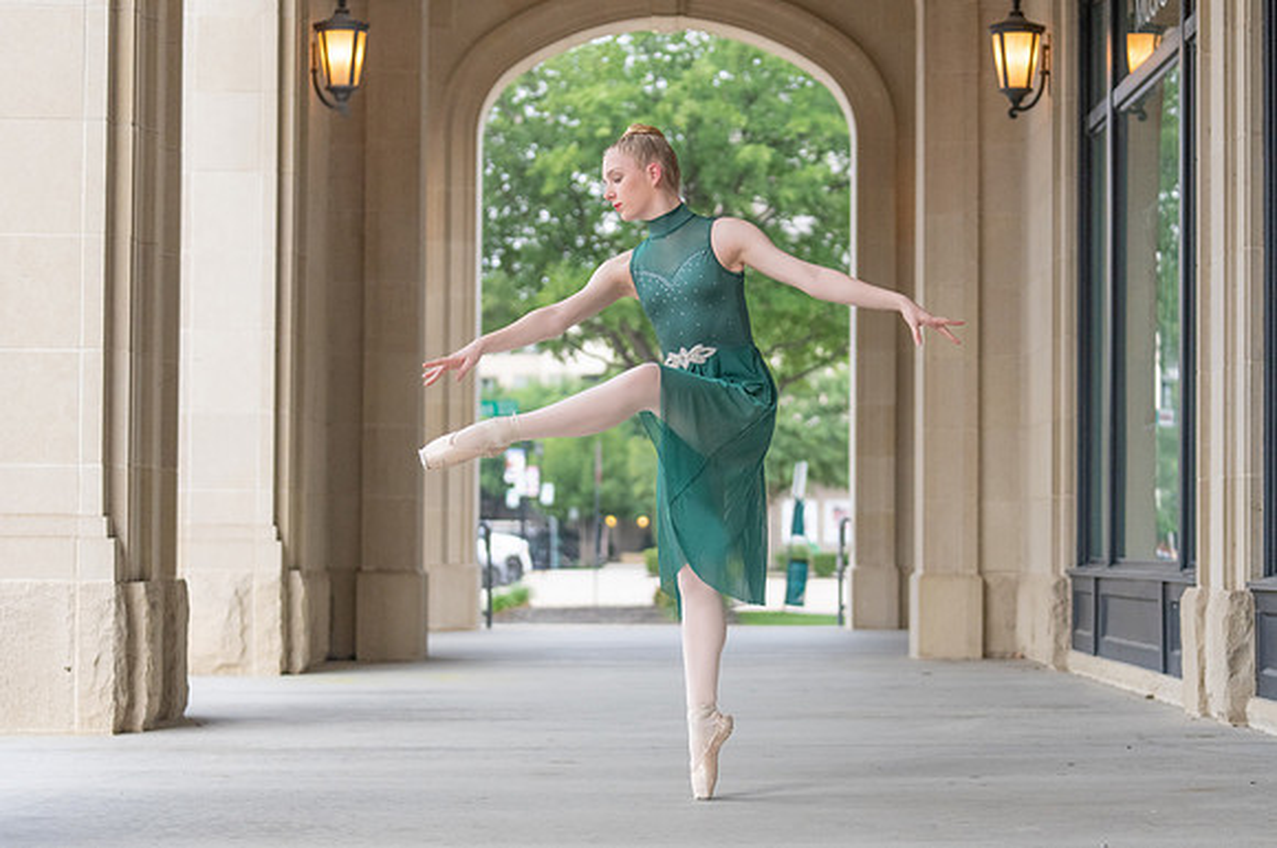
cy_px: 449
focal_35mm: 80
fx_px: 2823
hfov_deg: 25.5
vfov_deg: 17.1
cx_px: 657
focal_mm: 70
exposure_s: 1/1000
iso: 1600
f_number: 2.8
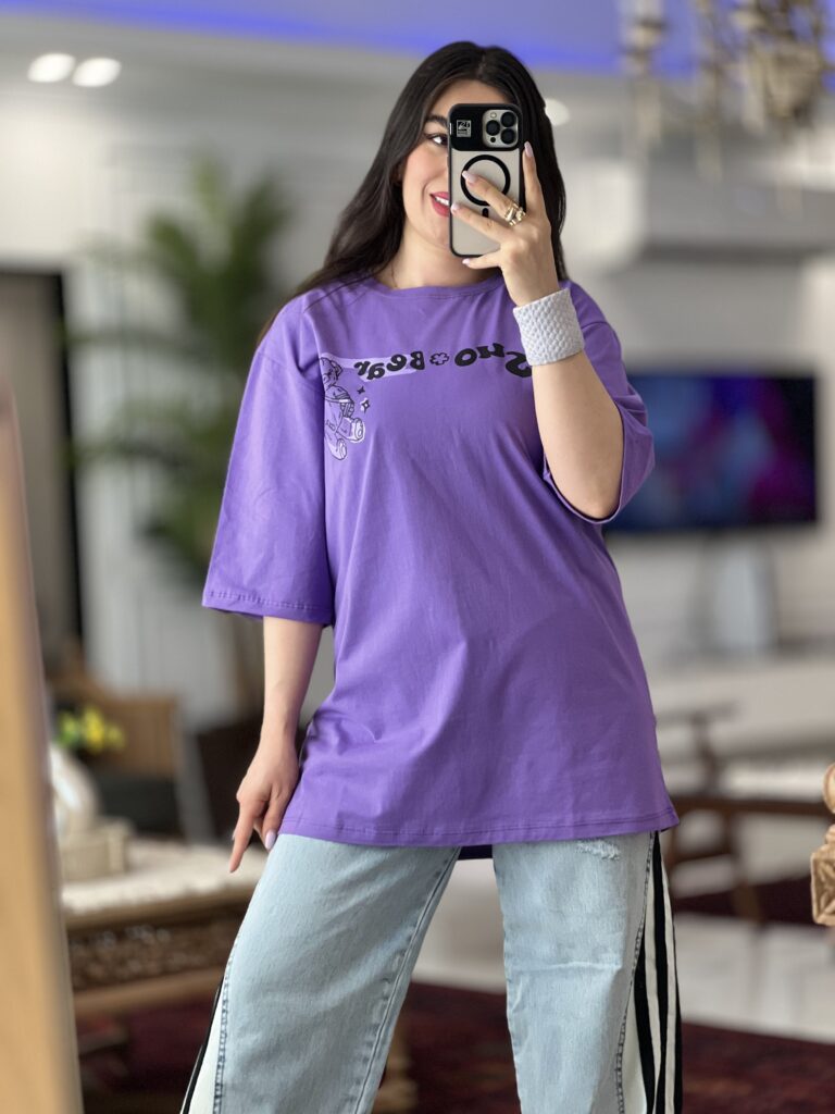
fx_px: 2477
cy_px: 557
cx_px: 418
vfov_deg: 25.3
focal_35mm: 77
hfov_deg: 19.1
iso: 200
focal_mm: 9
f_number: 2.8
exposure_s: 1/100
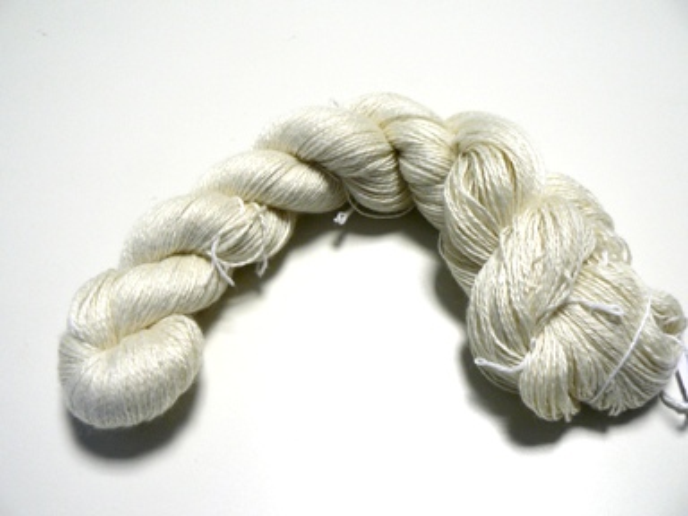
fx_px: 716
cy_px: 258
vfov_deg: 39.7
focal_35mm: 36
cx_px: 344
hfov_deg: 51.4
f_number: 2.8
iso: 100
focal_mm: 6
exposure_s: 1/30
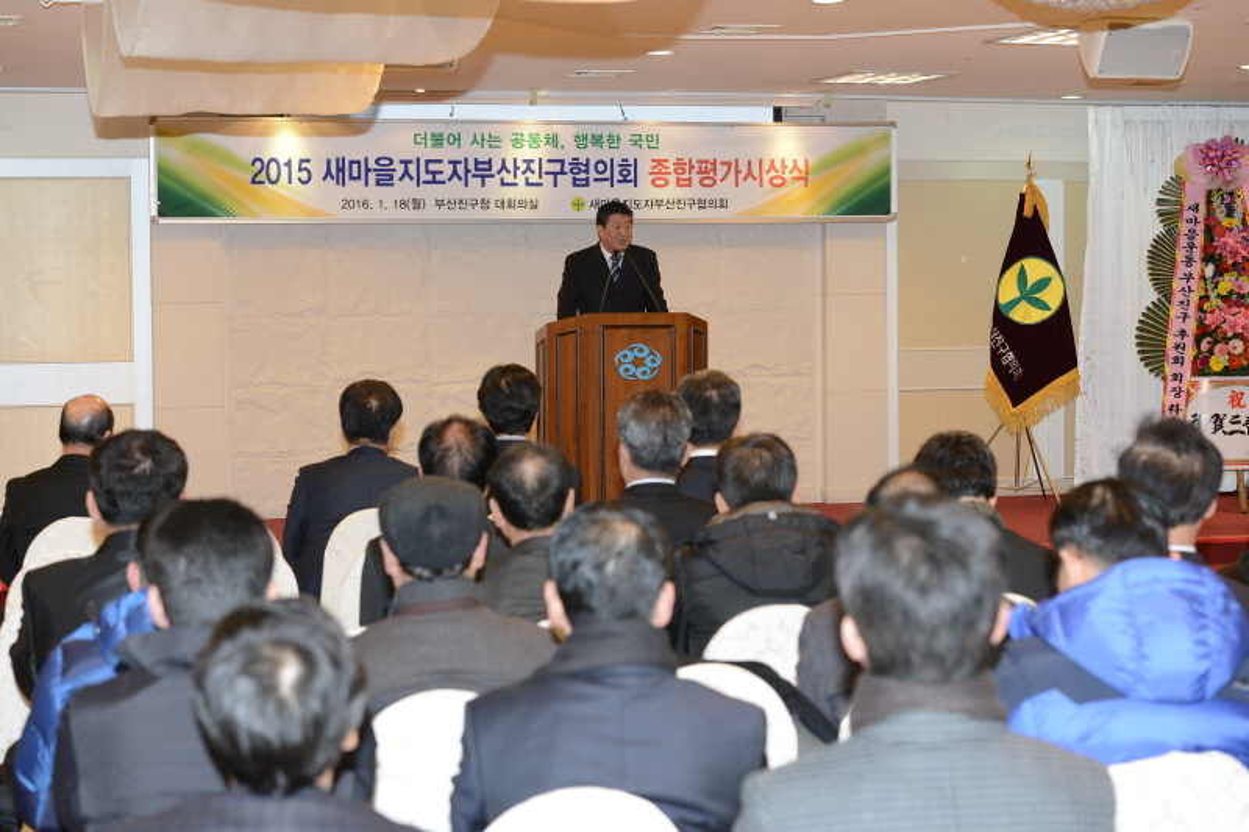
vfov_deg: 19.4
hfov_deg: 28.8
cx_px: 624
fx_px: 2428
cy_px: 416
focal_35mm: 70
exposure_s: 1/160
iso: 1000
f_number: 5
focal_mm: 70
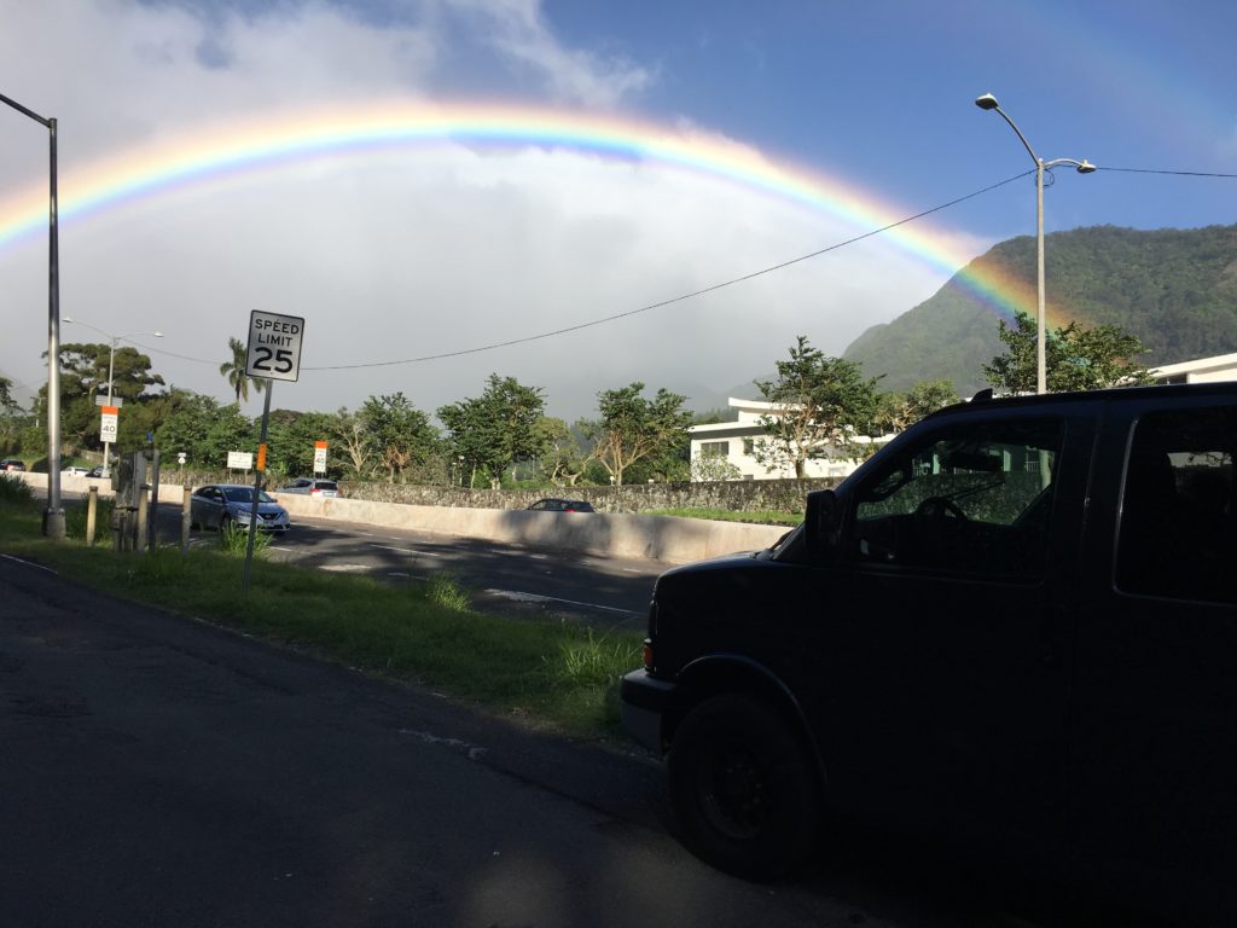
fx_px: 1036
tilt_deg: +5.2
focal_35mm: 29
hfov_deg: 61.7
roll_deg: -0.9
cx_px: 618
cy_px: 464
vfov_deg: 48.2
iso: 25
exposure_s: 1/1570
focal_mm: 4.15
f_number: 2.2
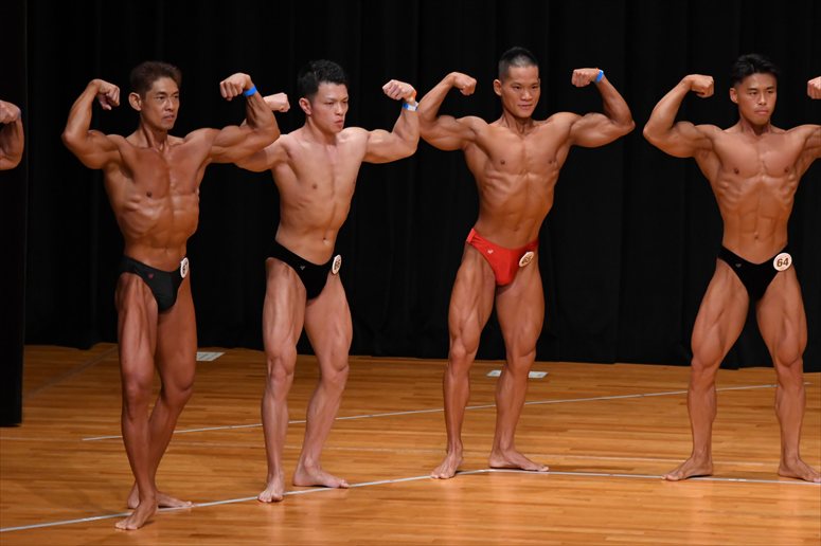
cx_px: 410
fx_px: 6155
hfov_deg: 7.6
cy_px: 273
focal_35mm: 270
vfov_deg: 5.1
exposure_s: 1/400
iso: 3200
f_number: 5.6
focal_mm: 180
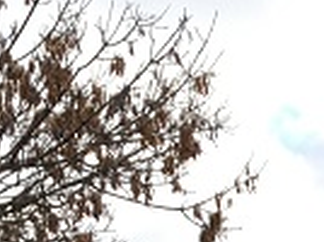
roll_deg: -1.3
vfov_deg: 6.0
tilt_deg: -1.8
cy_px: 794
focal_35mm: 222
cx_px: 600
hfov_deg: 8.6
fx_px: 2074
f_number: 2.2
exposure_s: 1/523
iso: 25
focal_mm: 4.15
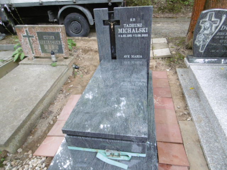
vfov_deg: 56.8
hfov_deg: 71.6
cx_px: 114
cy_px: 85
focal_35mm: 24
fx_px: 157
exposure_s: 1/60
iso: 250
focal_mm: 4.3
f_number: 3.1
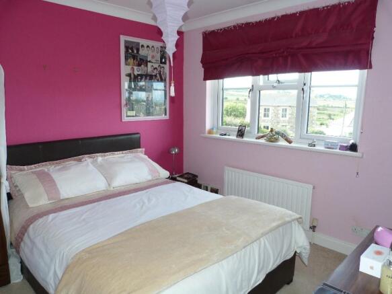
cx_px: 196
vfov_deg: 54.9
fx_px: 283
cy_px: 147
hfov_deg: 69.4
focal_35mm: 25
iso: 80
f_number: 2.8
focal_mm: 4.5
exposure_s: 1/60
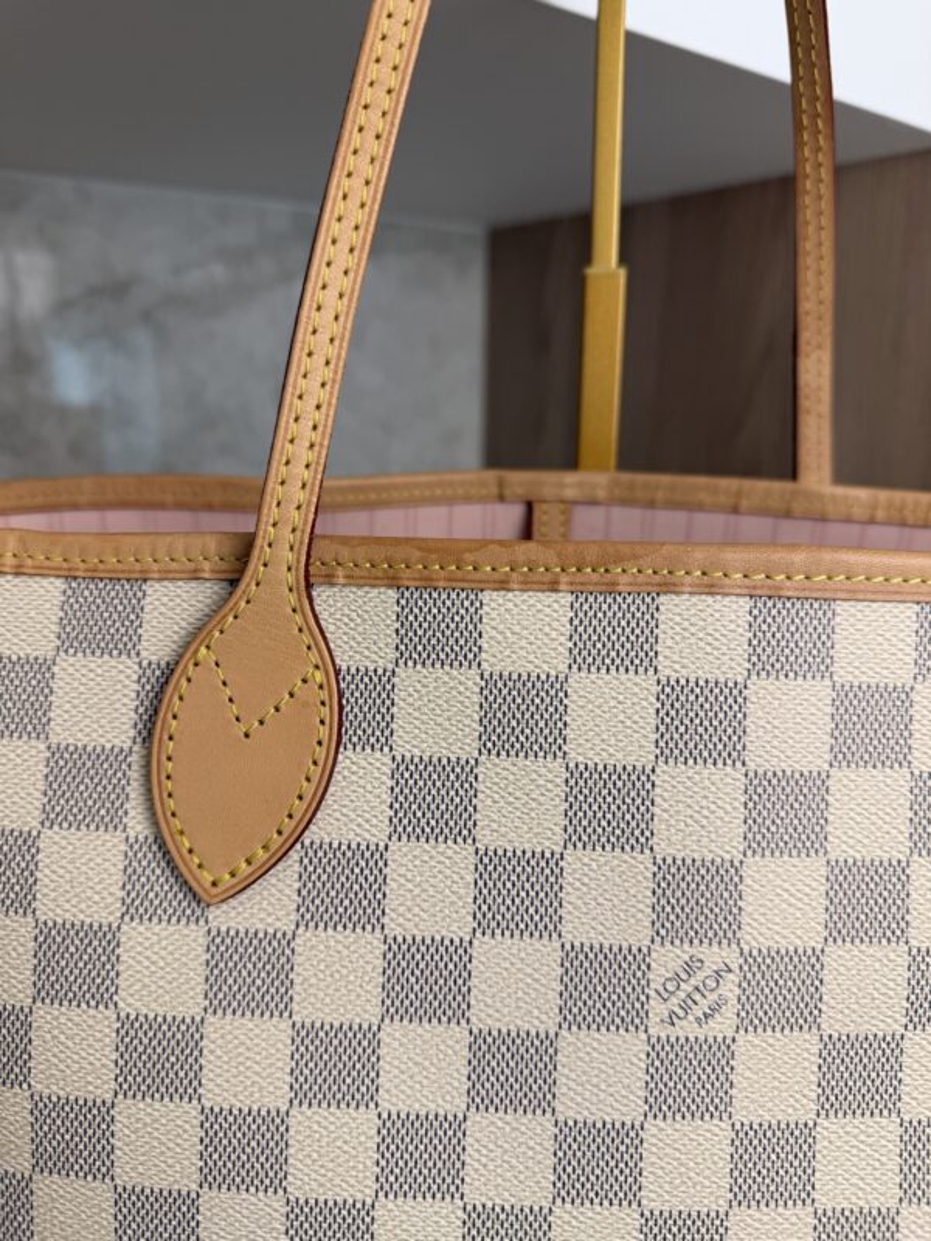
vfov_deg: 71.6
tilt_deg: -15.0
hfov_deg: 56.8
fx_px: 861
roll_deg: -0.7
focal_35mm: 24
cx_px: 466
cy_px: 620
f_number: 1.78
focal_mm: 6.76
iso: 64
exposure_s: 1/237
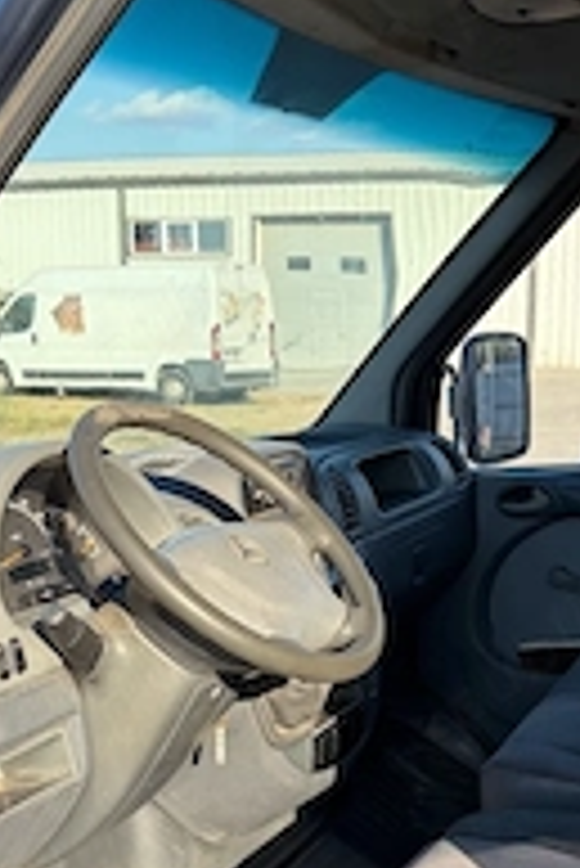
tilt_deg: -14.6
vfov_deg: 34.7
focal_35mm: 56
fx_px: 1351
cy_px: 675
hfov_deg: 24.2
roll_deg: +0.6
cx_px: 328
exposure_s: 1/1393
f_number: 1.6
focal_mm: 5.96
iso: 50
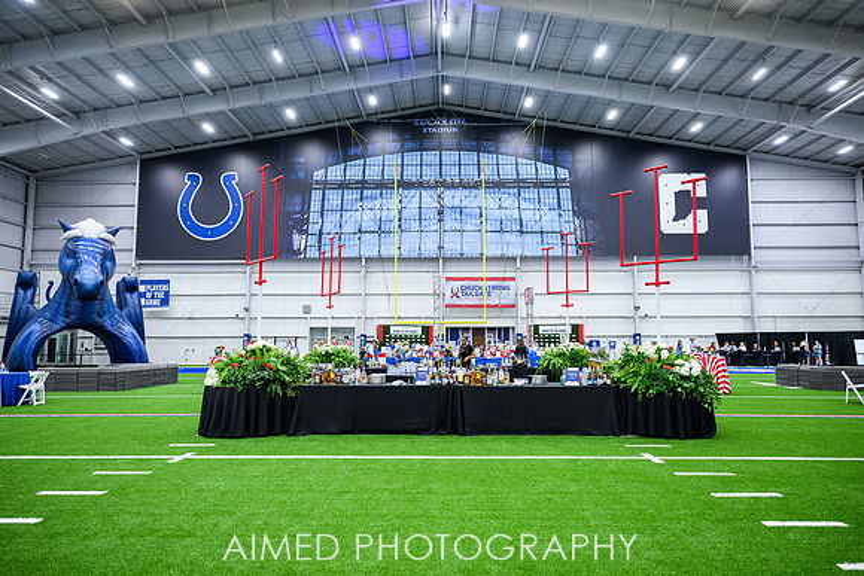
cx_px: 440
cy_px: 288
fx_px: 612
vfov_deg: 50.4
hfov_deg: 70.4
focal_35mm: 26
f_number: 2.8
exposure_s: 1/200
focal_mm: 24
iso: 1250
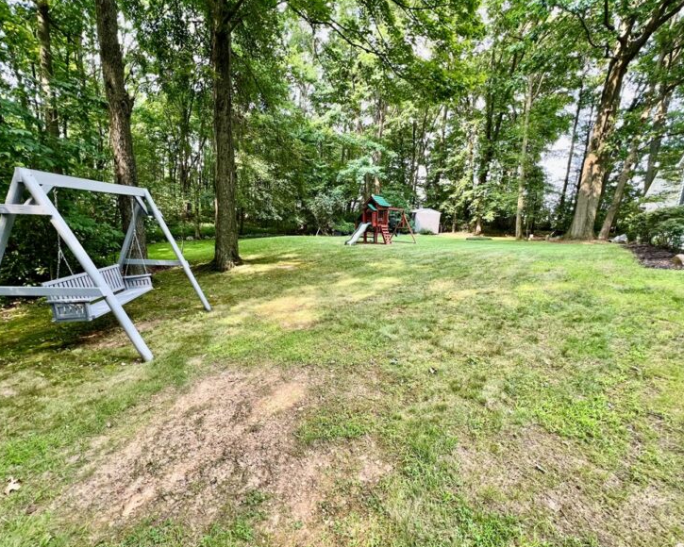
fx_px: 283
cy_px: 271
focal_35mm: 14
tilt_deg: -9.1
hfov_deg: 100.6
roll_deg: -3.0
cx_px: 322
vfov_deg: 88.0
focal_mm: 1.57
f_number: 1.8
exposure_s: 1/99
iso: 64
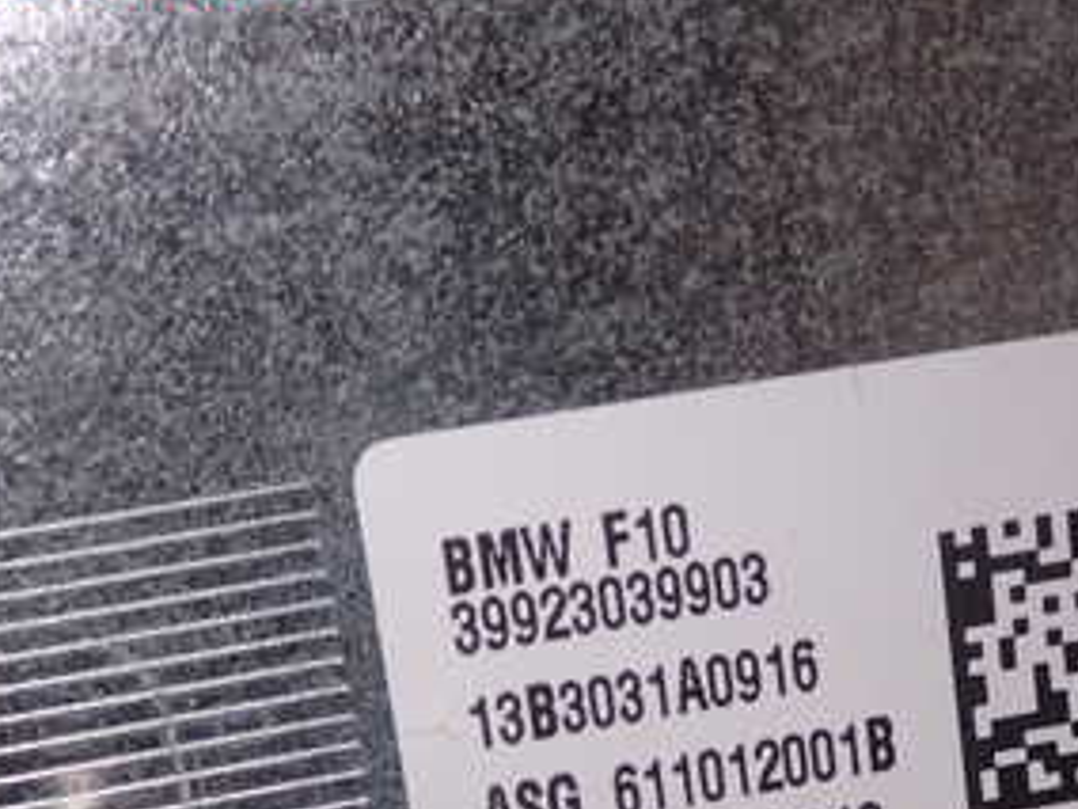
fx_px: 2367
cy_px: 775
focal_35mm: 76
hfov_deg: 25.5
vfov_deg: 18.9
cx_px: 721
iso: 200
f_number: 7.1
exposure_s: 1/40
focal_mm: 6.37
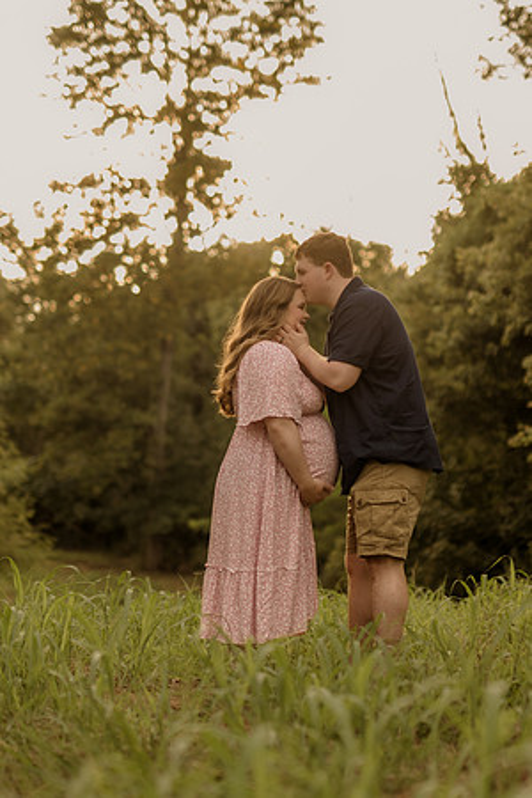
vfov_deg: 27.0
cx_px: 266
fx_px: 1662
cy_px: 399
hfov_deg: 18.2
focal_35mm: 75
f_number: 1.8
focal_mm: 50
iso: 125
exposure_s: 1/500
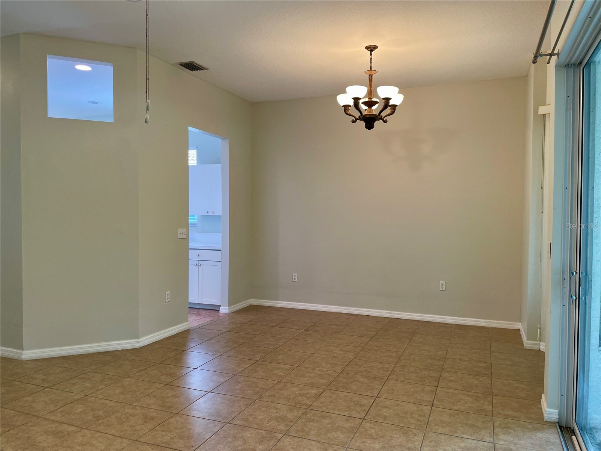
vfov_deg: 53.1
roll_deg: -0.1
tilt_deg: -2.4
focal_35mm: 26
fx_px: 451
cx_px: 300
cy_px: 226
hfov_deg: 67.3
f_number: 1.6
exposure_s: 1/60
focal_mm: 4.2
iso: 80
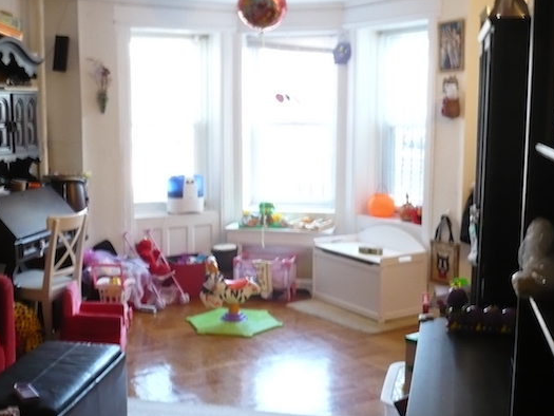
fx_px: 768
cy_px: 231
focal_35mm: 48
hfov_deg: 39.6
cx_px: 240
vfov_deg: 30.3
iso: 250
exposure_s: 1/8
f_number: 2.8
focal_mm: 5.8
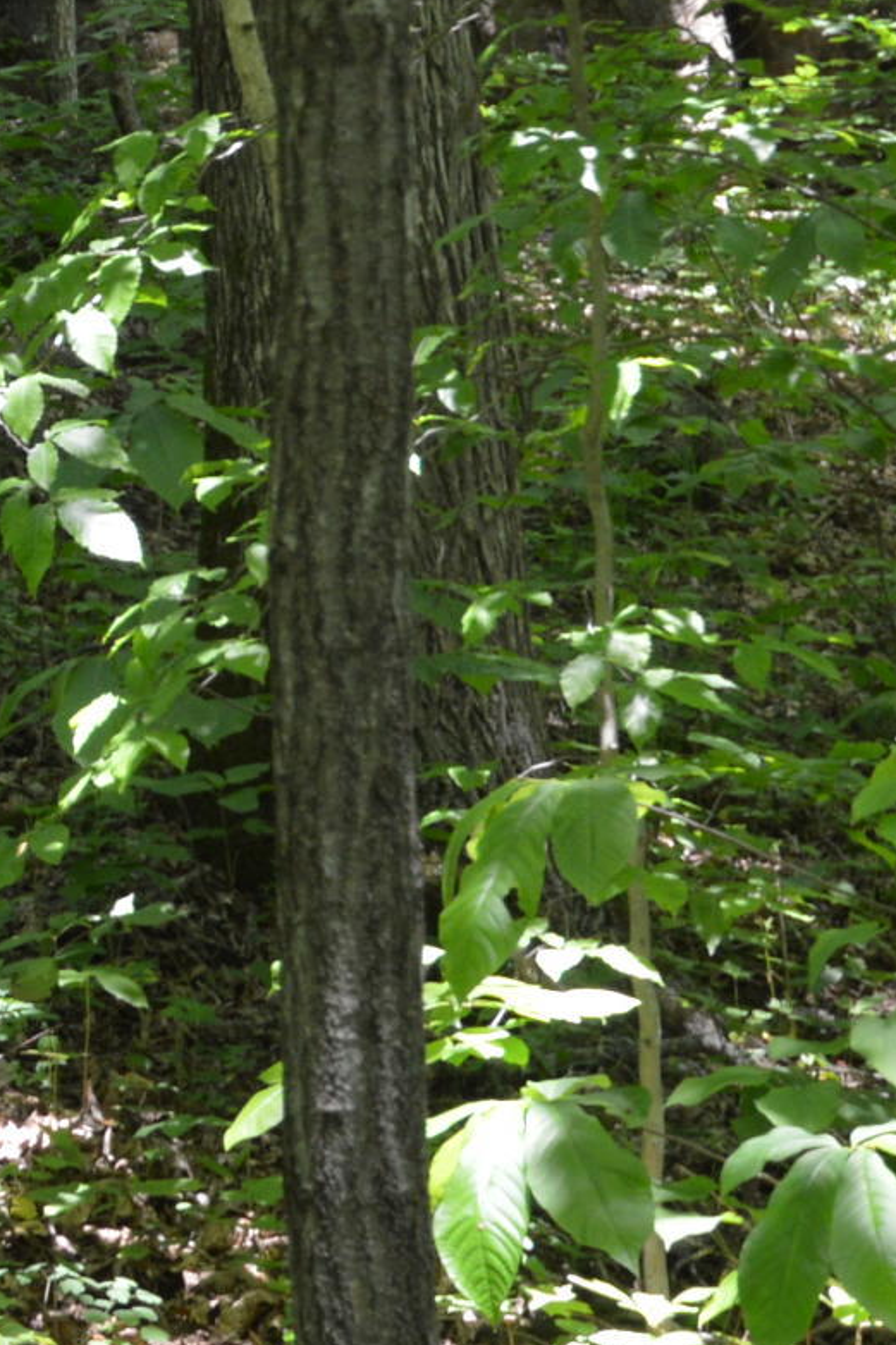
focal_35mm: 138
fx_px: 5154
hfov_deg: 9.5
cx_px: -645
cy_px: -95
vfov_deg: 14.6
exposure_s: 1/80
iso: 400
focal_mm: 24
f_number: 4.5
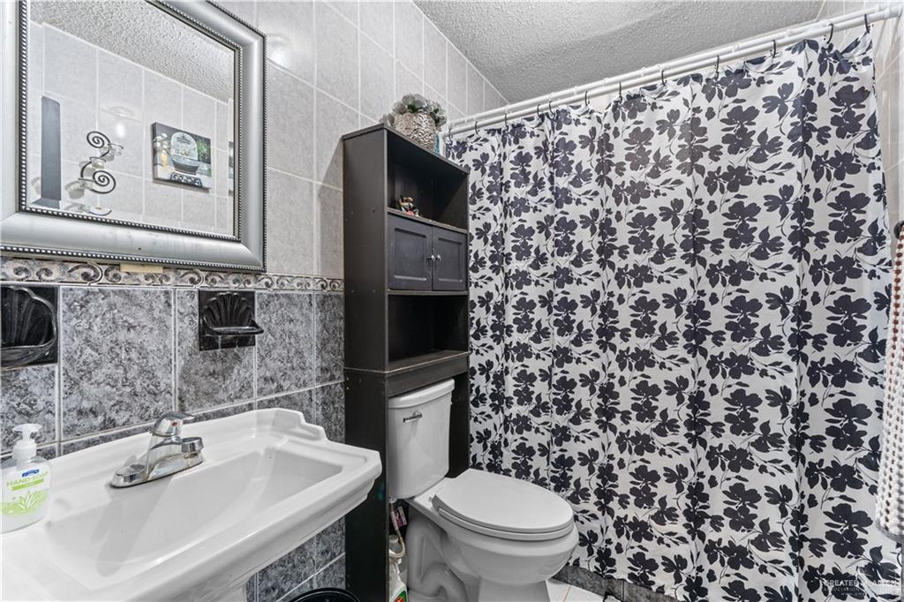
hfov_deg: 96.8
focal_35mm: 16
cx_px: 452
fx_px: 402
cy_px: 301
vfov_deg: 73.7
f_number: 8
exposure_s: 1.3
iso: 1600
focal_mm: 16
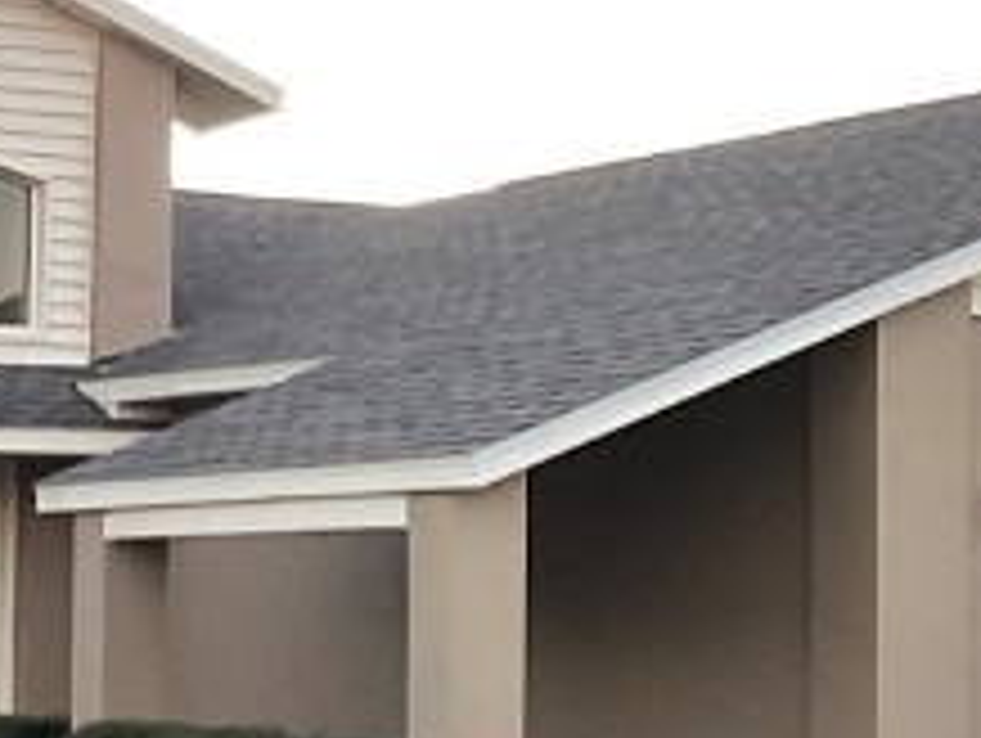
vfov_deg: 10.9
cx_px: -32
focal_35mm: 136
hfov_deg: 14.2
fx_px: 3858
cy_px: 356
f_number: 1.8
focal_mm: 3
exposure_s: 1/66
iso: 64
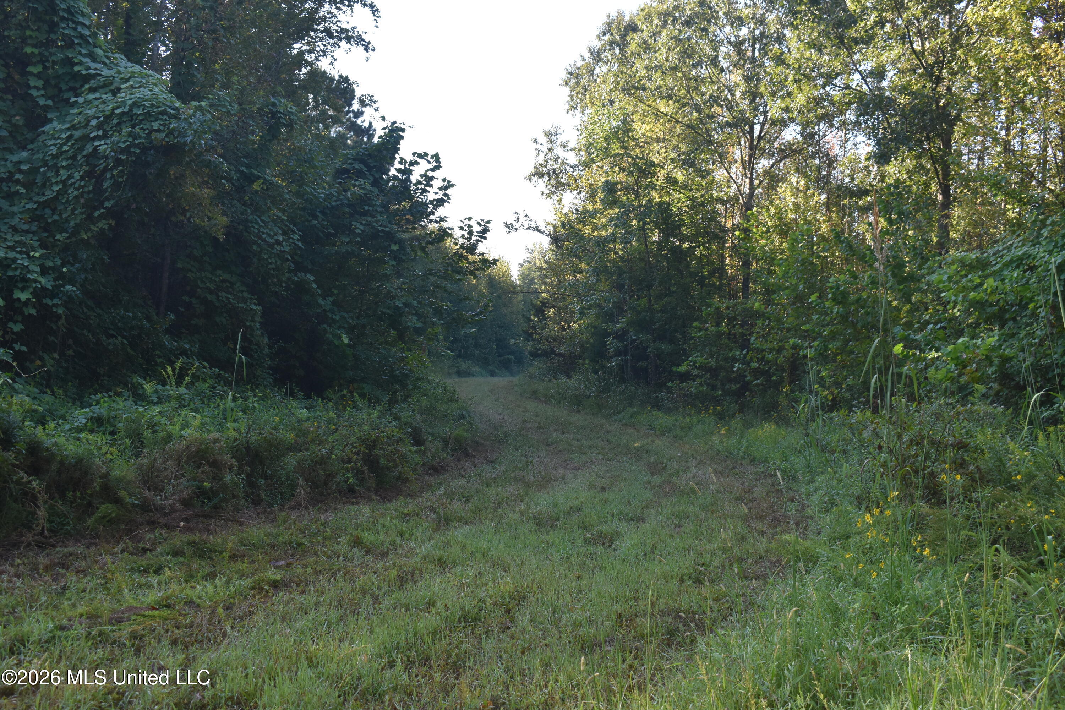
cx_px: 532
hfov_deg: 51.3
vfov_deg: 35.5
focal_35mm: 38
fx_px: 1109
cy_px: 355
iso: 280
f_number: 5.6
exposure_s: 1/250
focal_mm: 25
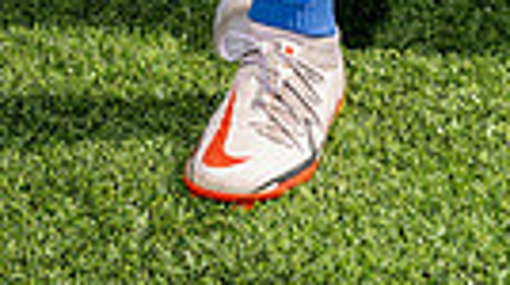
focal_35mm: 162
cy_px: -528
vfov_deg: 6.8
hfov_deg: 13.3
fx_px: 2188
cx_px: 133
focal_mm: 46
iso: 100
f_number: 7.1
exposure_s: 1/250
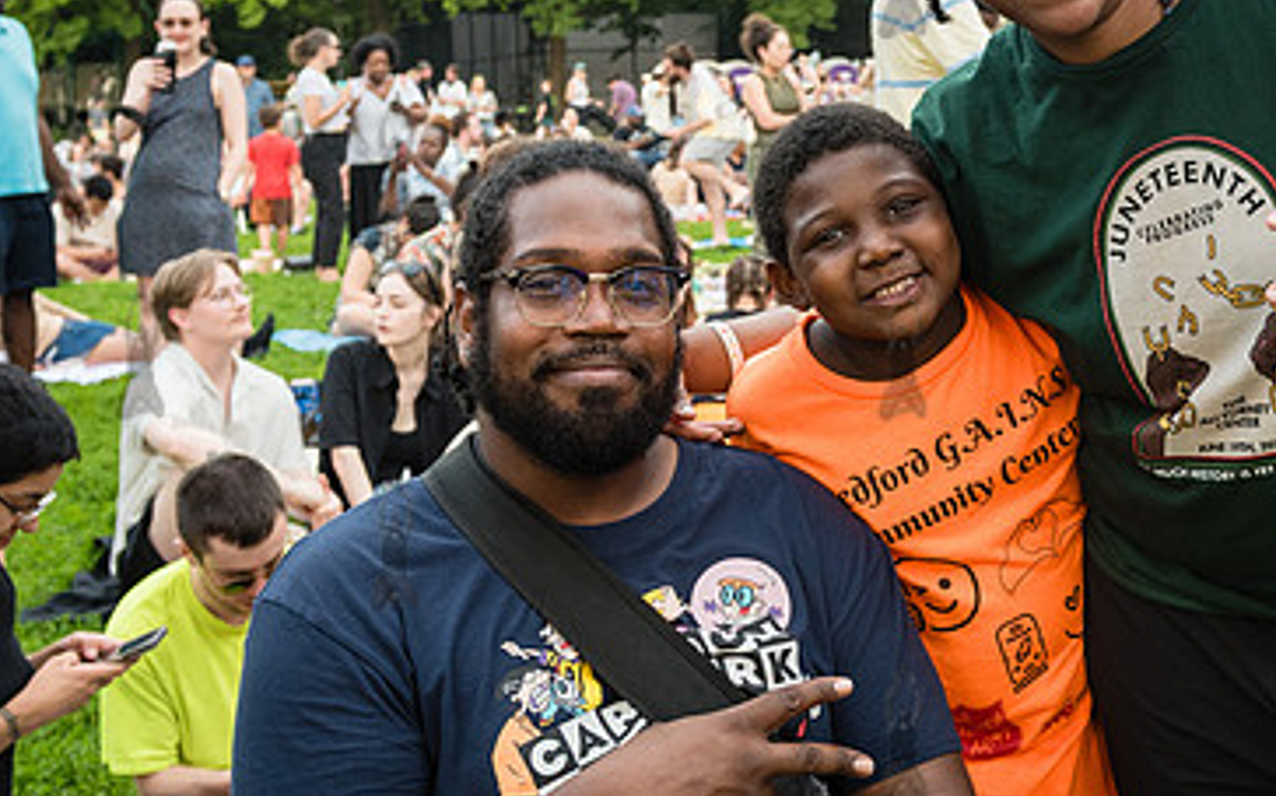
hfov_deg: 31.6
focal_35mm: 64
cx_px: 907
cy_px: 313
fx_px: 2224
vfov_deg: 20.3
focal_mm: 32
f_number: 4
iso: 1000
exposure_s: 1/640
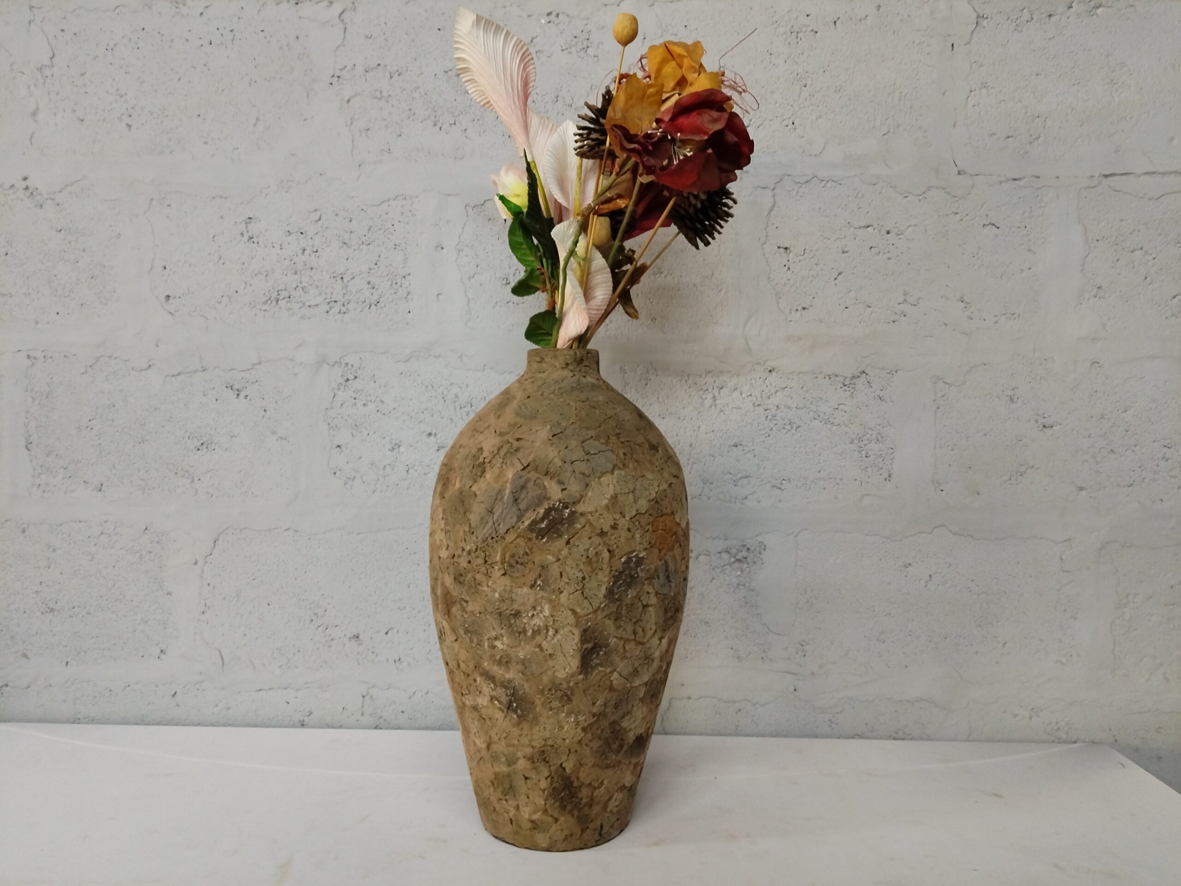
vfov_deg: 53.1
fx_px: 887
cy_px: 443
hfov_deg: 67.3
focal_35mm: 26
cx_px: 590
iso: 624
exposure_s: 1/20
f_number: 1.8
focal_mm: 4.25
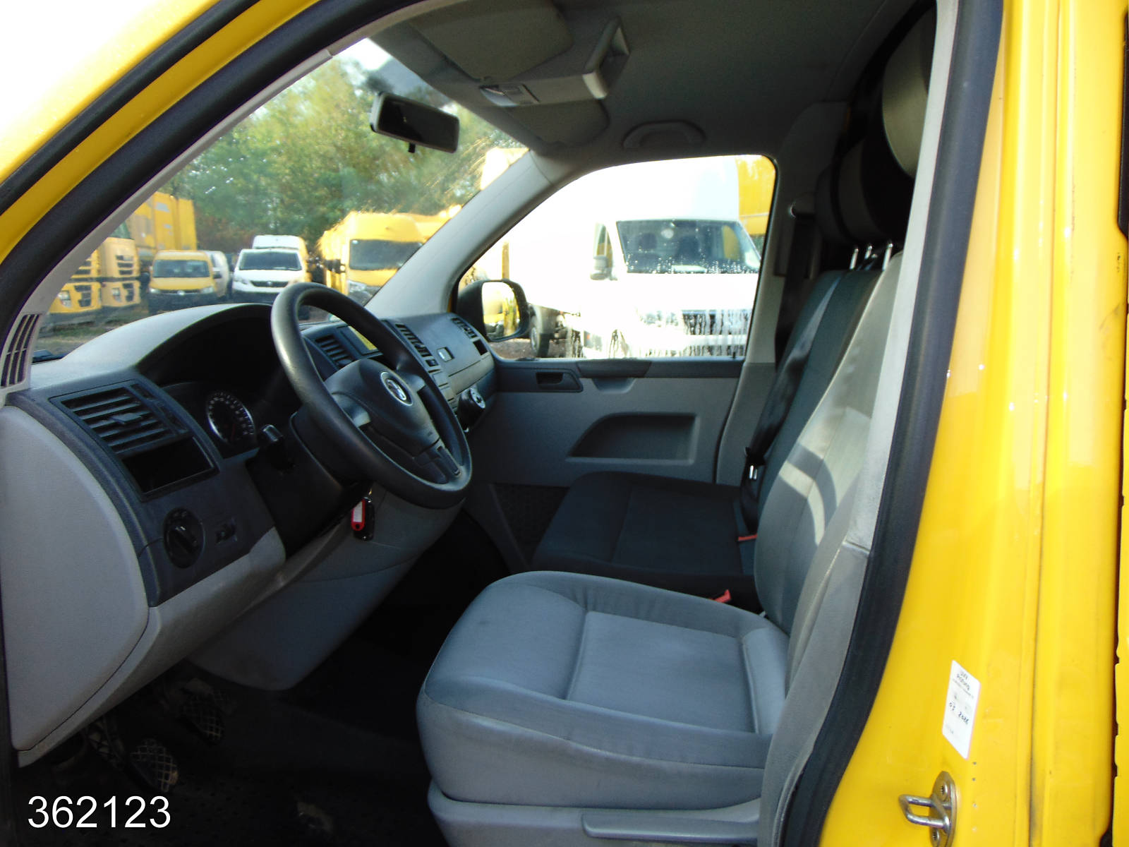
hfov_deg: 69.4
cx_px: 564
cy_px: 424
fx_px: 815
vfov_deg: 54.9
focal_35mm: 25
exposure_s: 1/125
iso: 80
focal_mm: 4.5
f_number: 3
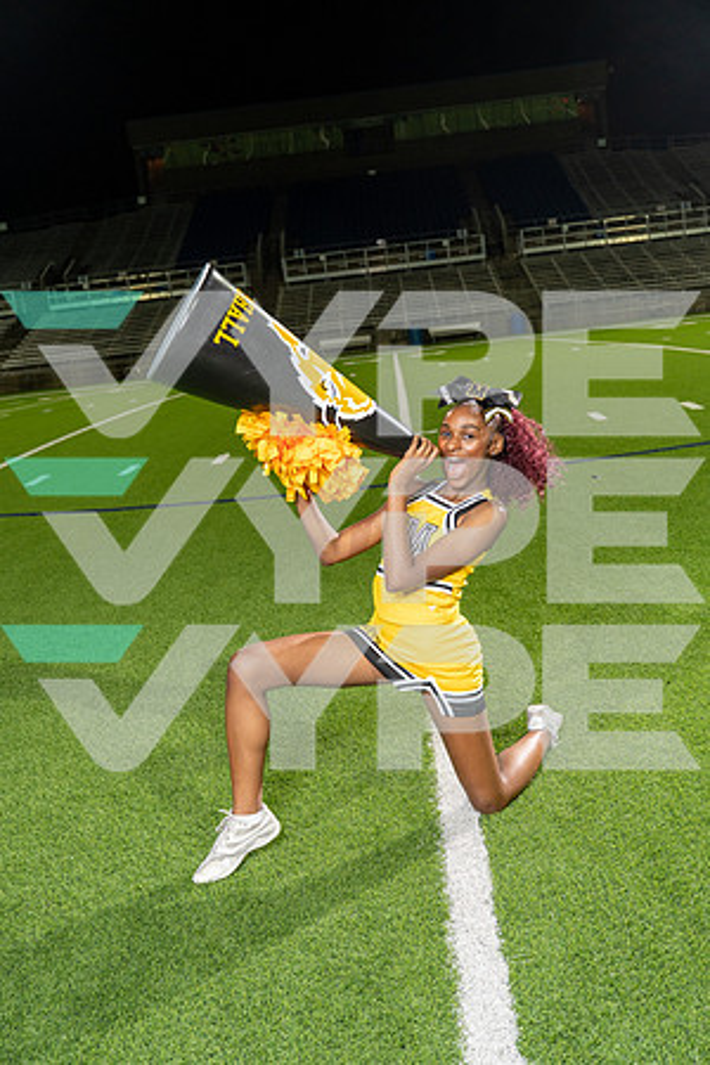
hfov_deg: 35.1
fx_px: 1124
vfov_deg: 50.7
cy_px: 532
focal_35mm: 38
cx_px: 355
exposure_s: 1/250
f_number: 4.5
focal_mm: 38
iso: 640
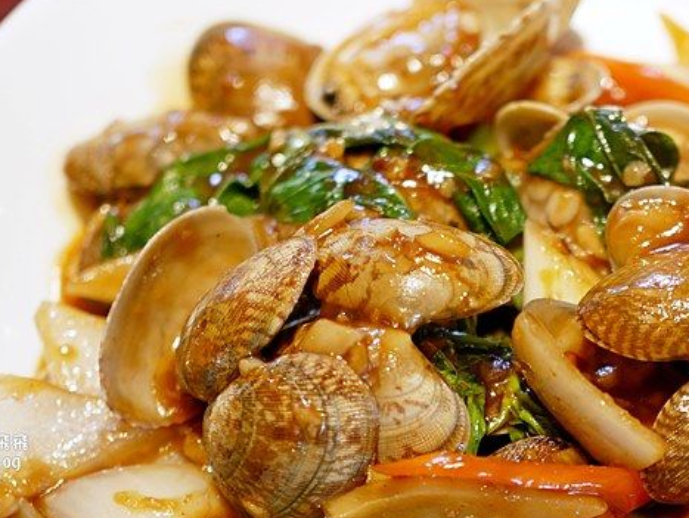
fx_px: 2131
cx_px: 562
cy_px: 476
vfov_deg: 13.7
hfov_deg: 18.2
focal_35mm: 107
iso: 200
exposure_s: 1/125
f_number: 2
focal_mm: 25
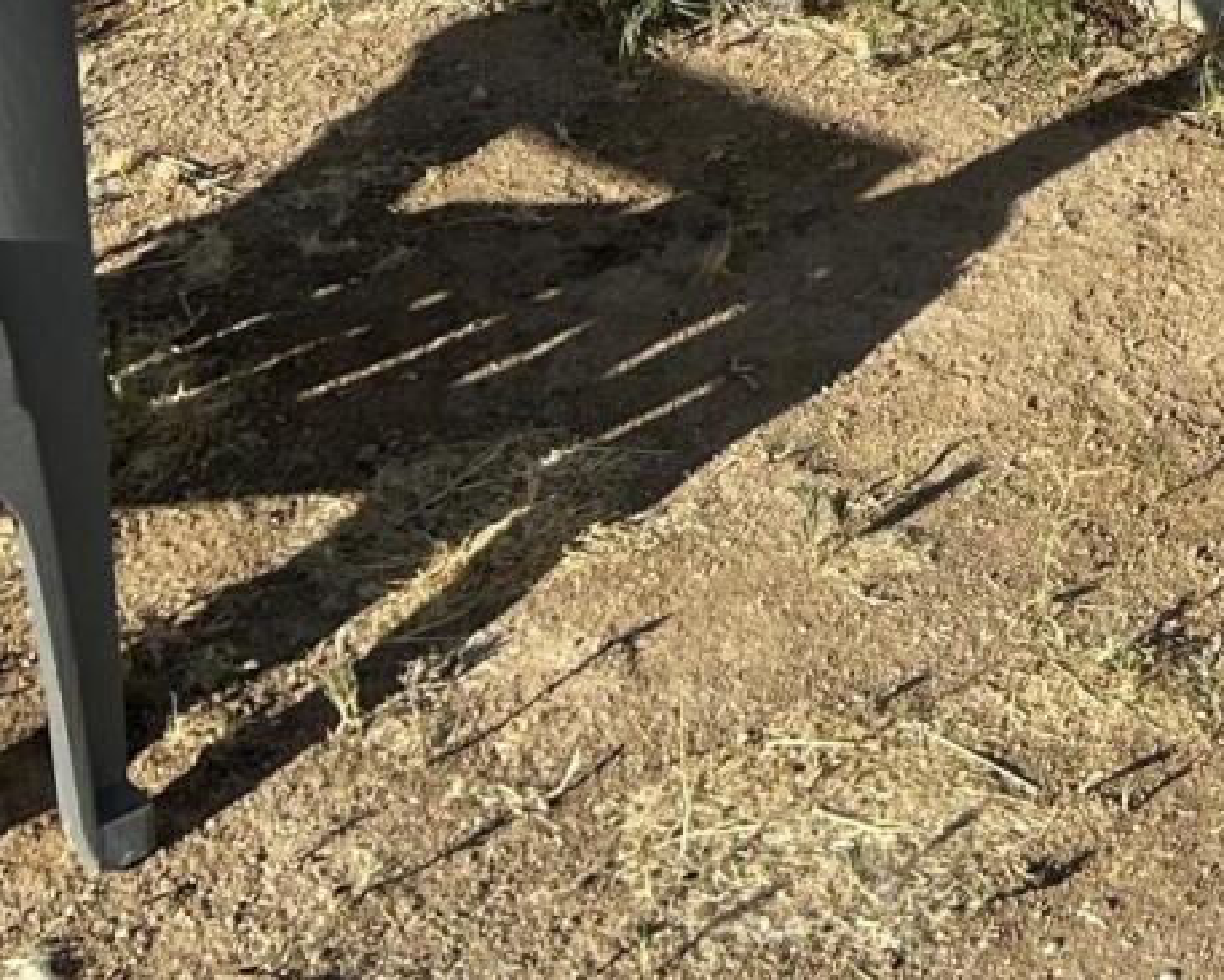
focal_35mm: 111
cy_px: -1248
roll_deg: -2.7
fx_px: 4023
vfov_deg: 11.7
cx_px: 1878
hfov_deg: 15.8
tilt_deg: -6.6
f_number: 1.5
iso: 50
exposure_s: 1/3968
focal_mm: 5.7
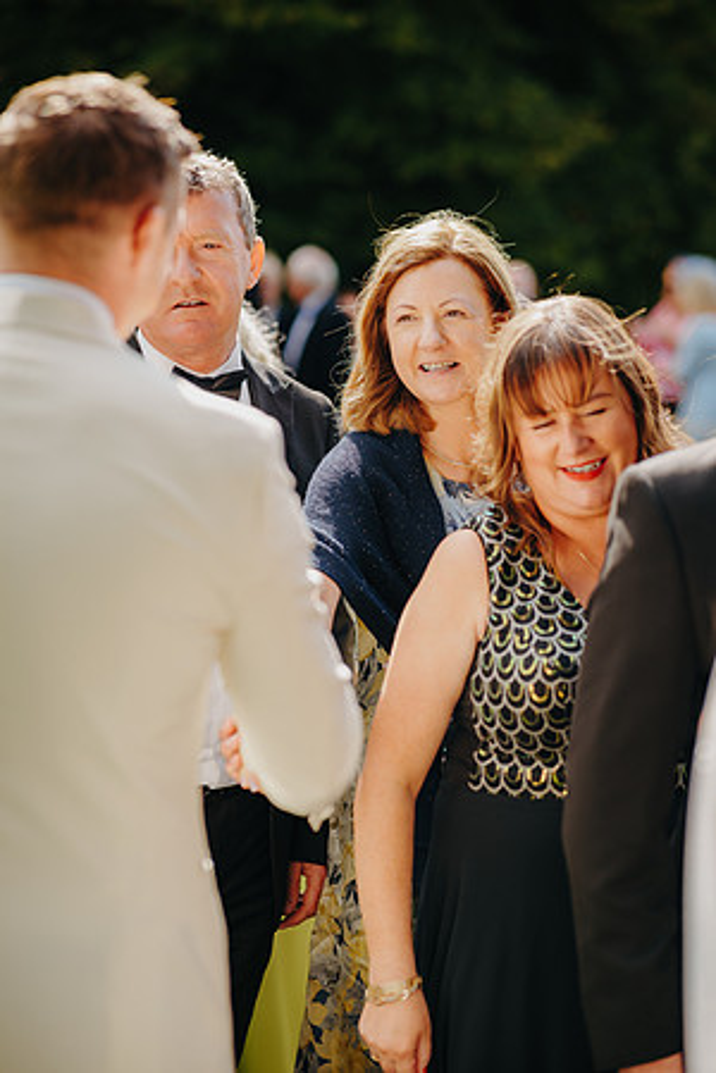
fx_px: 2536
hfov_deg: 16.1
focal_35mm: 85
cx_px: 358
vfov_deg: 23.9
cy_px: 536
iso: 100
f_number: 2.2
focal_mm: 85
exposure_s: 1/640
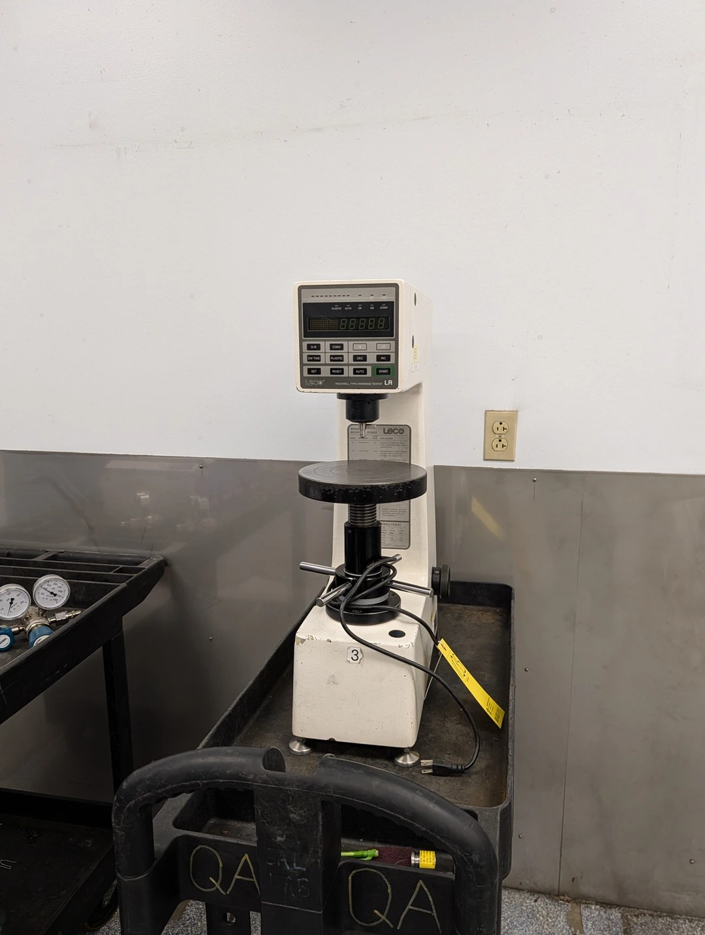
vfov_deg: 71.5
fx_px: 650
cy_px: 468
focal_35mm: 24
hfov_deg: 56.9
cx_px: 352
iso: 256
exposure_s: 1/120
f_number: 1.68
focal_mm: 6.9
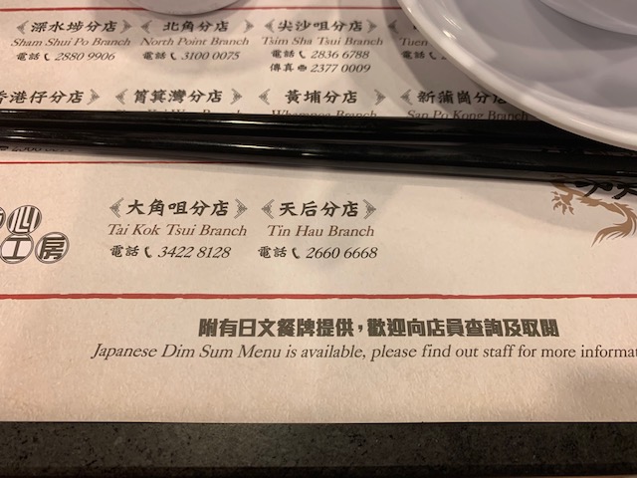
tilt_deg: -65.4
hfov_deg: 67.3
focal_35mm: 26
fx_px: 478
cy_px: 239
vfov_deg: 53.1
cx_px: 318
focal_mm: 4.25
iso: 64
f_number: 1.8
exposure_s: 1/50
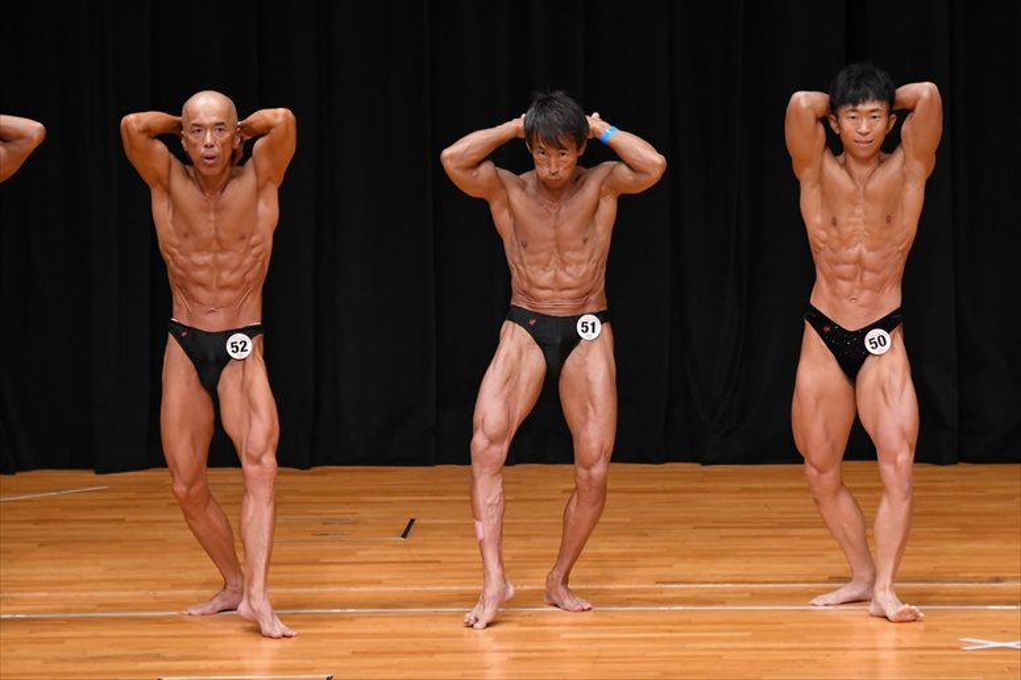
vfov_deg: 5.1
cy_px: 340
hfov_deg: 7.6
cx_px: 510
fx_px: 7654
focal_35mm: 270
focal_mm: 180
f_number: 5.6
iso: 3200
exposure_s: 1/400
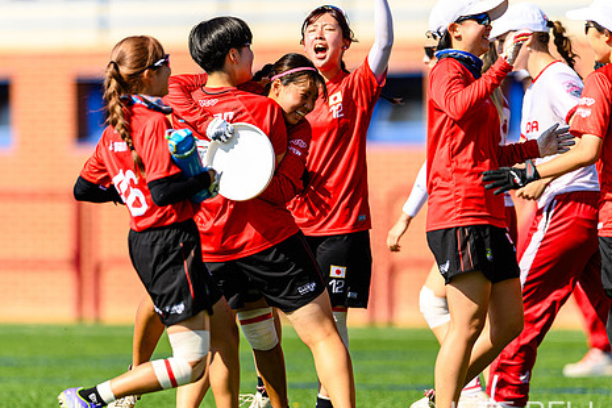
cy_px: 222
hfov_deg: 3.7
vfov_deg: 2.5
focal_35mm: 556
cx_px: 290
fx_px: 9451
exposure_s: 1/1250
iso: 100
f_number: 3.2
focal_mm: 400
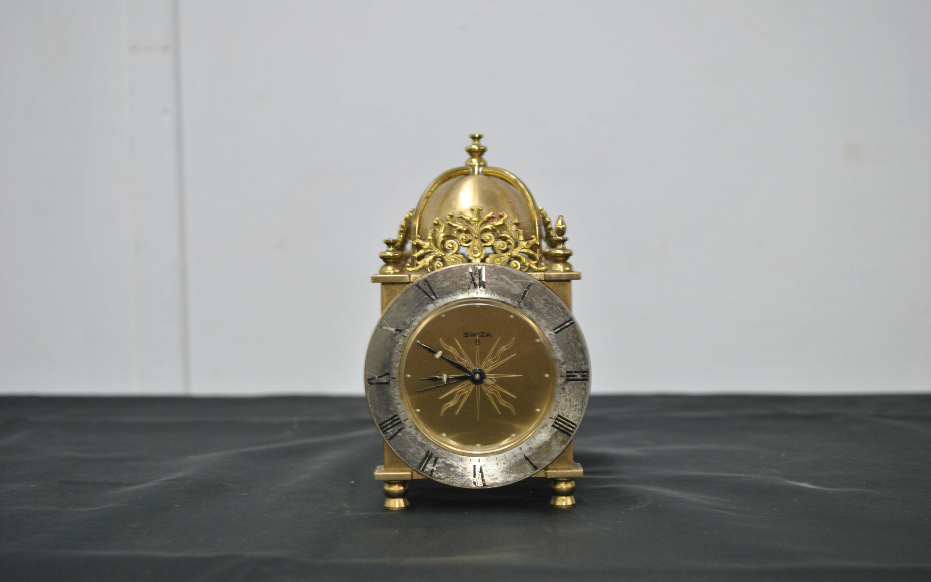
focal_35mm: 40
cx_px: 467
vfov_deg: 32.0
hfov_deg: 49.3
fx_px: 1015
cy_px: 288
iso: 200
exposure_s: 1/13
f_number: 4.2
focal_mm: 26
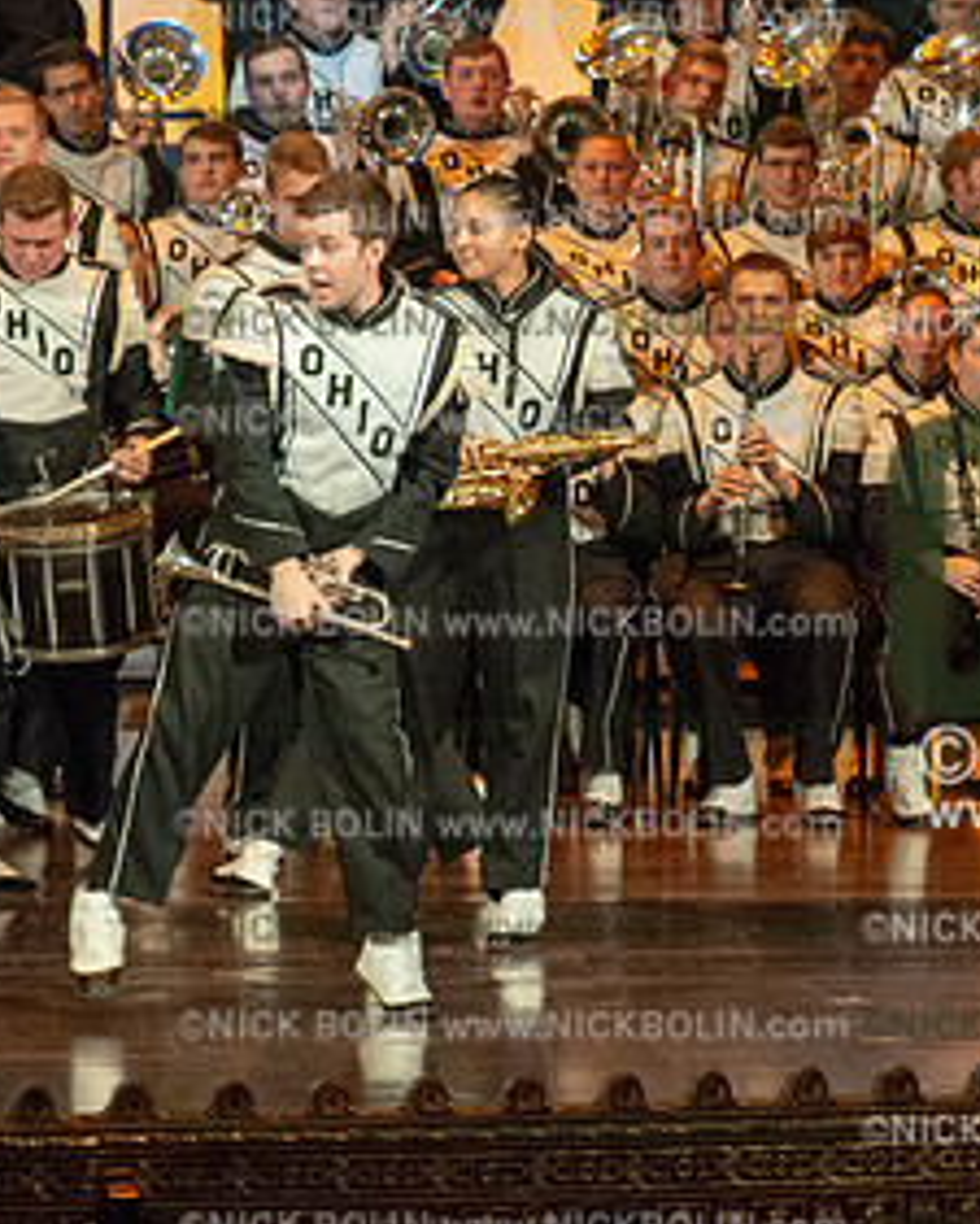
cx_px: 1193
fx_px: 13661
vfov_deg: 5.1
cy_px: 623
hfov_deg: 4.1
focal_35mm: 377
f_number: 5.6
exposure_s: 1/320
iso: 8000
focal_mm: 195
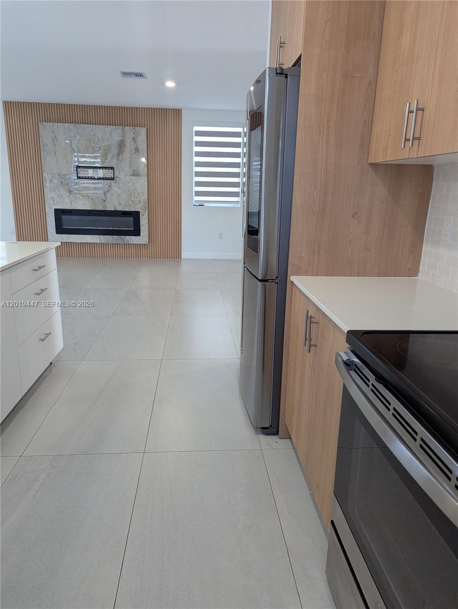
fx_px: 422
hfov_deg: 56.9
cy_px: 304
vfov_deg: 71.5
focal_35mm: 24
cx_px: 229
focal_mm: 6.81
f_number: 1.85
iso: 191
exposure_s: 1/120
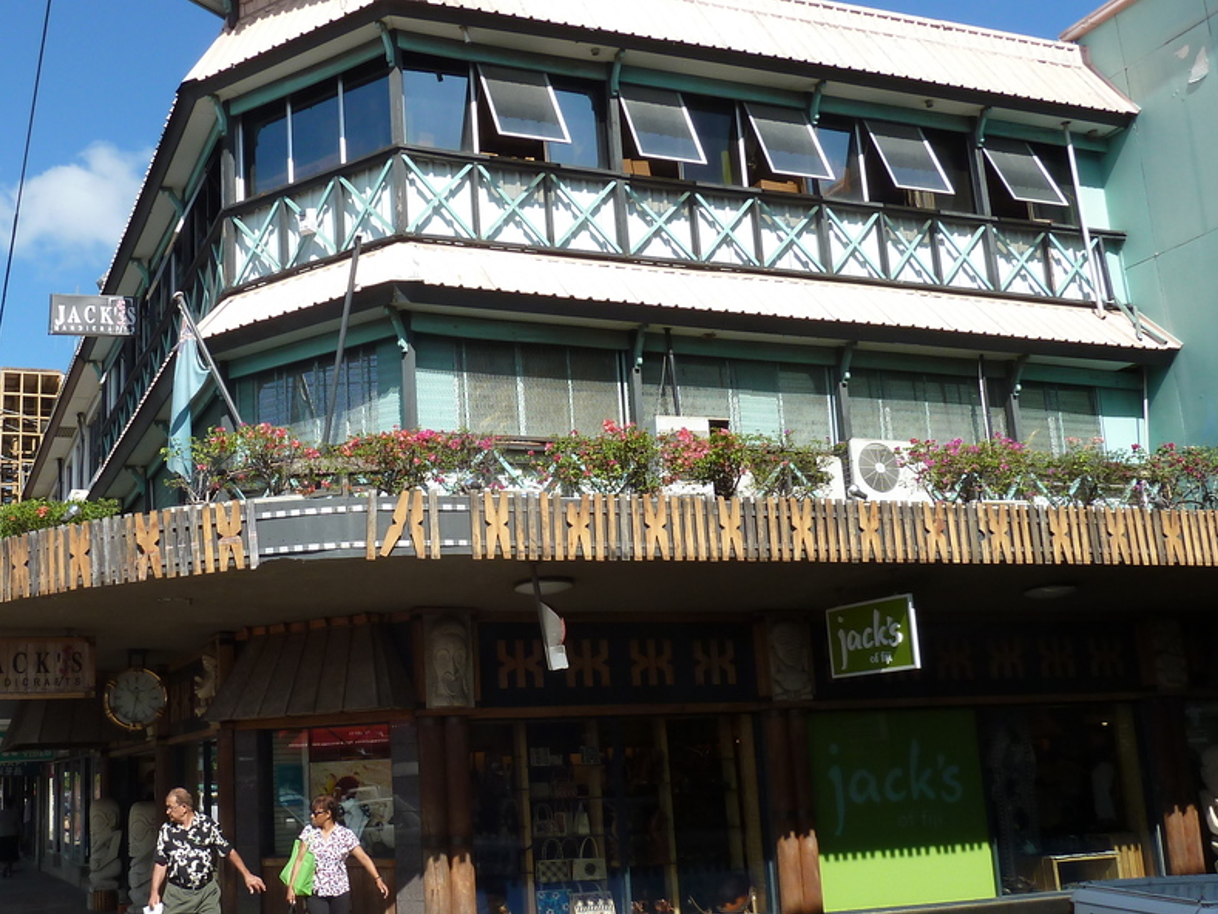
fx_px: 1337
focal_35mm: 38
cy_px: 486
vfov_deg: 37.7
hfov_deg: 48.0
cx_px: 392
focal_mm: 4.1
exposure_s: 1/500
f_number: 4
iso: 80
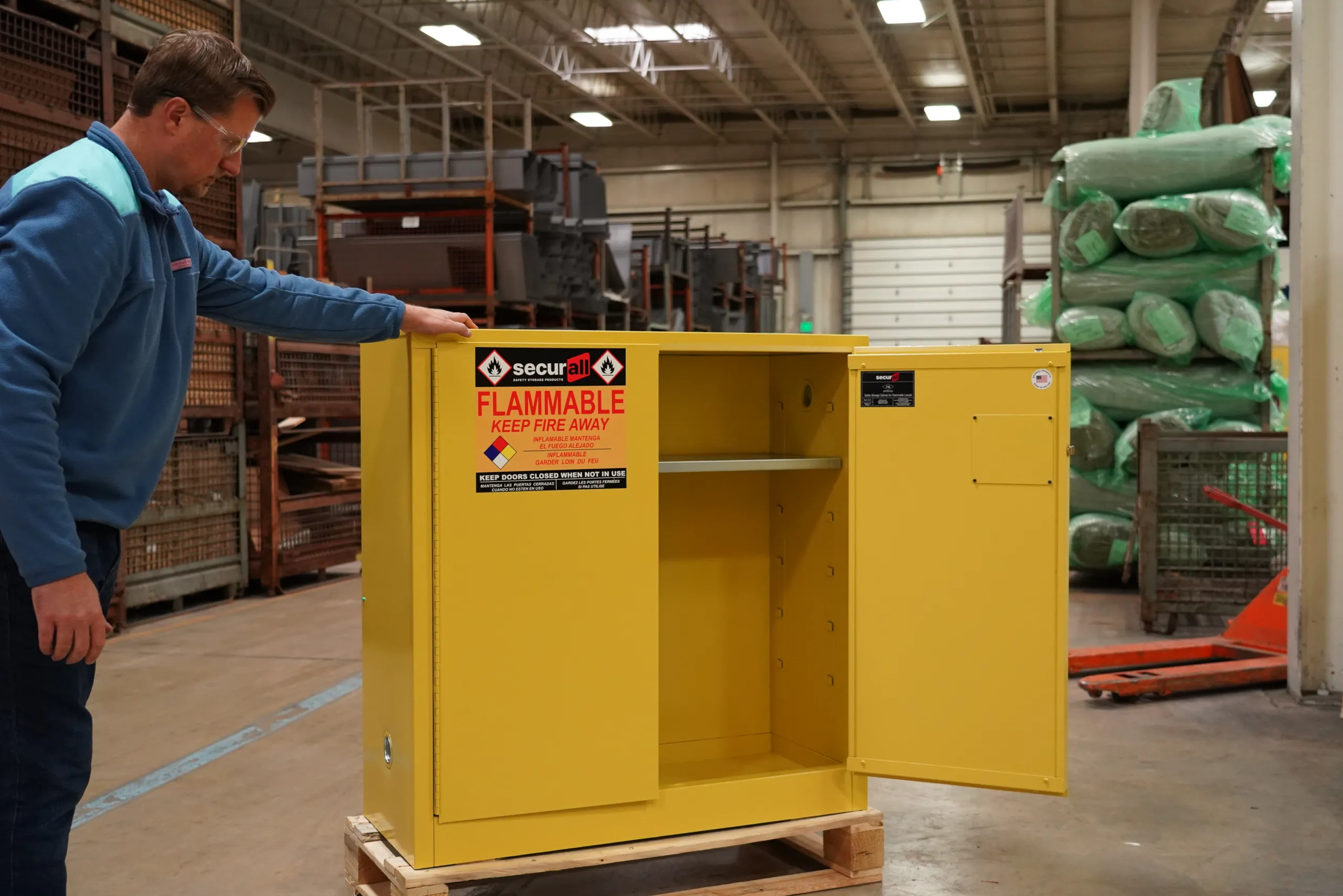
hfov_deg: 48.5
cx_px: 672
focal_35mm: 40
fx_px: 1492
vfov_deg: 33.4
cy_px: 448
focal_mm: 40
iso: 5000
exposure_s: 1/160
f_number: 4
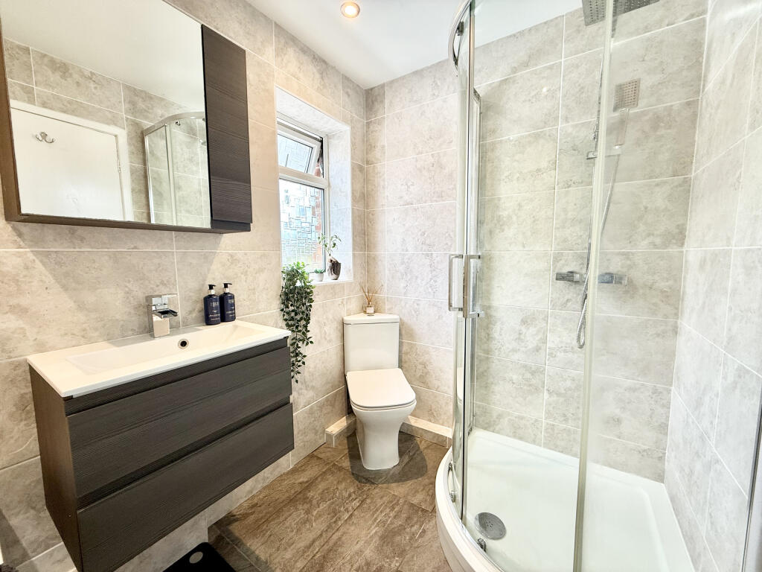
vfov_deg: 85.7
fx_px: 308
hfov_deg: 102.1
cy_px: 286
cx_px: 381
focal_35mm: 14
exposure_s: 1/100
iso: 100
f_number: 2.2
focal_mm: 2.22
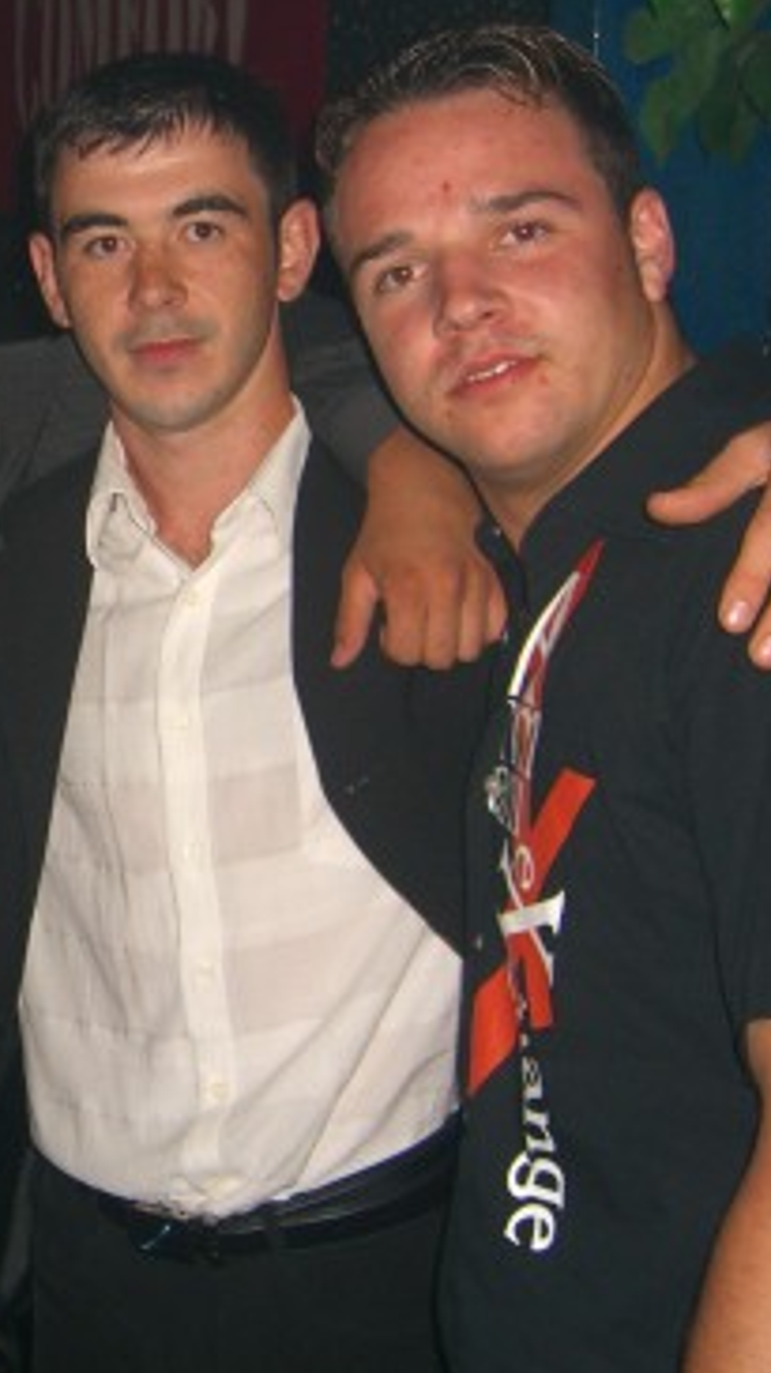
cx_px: -68
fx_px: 2474
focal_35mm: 68
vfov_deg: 31.0
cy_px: 576
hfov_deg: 17.2
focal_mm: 7.9
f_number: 2.8
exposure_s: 1/60
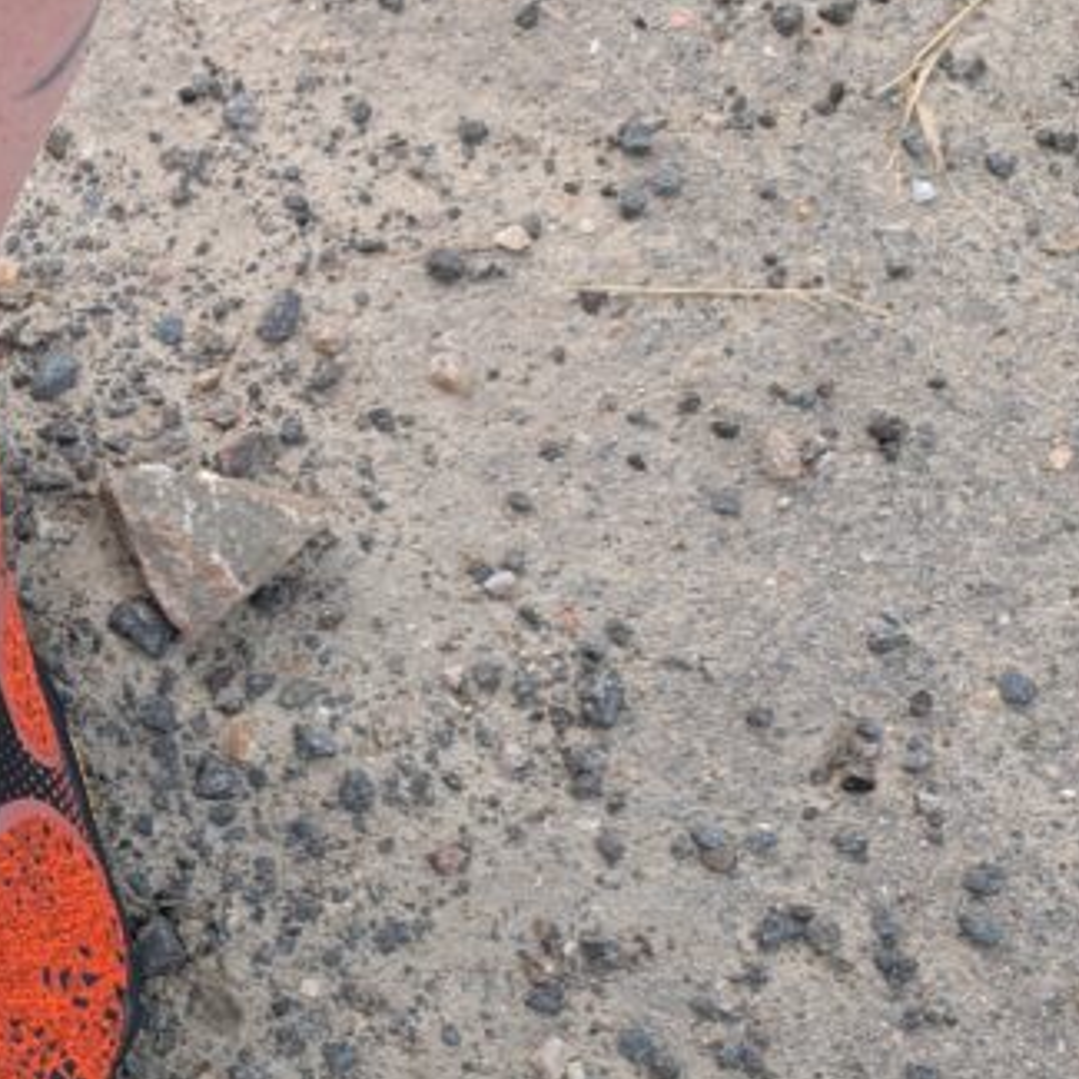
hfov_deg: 21.5
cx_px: -551
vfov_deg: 25.4
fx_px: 2363
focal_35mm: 67
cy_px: 838
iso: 21
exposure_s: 1/638
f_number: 1.68
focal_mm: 6.9
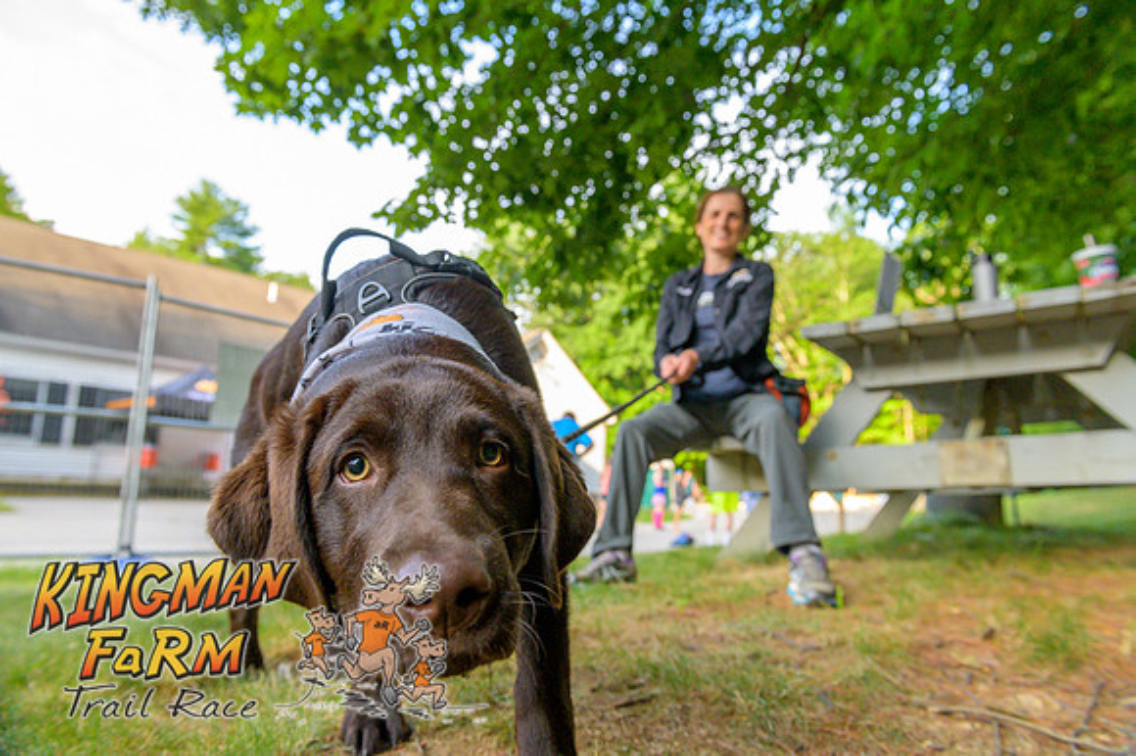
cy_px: 378
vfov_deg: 53.1
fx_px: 757
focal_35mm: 24
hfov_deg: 73.8
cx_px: 568
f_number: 5.6
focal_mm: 24
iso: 3200
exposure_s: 1/1000
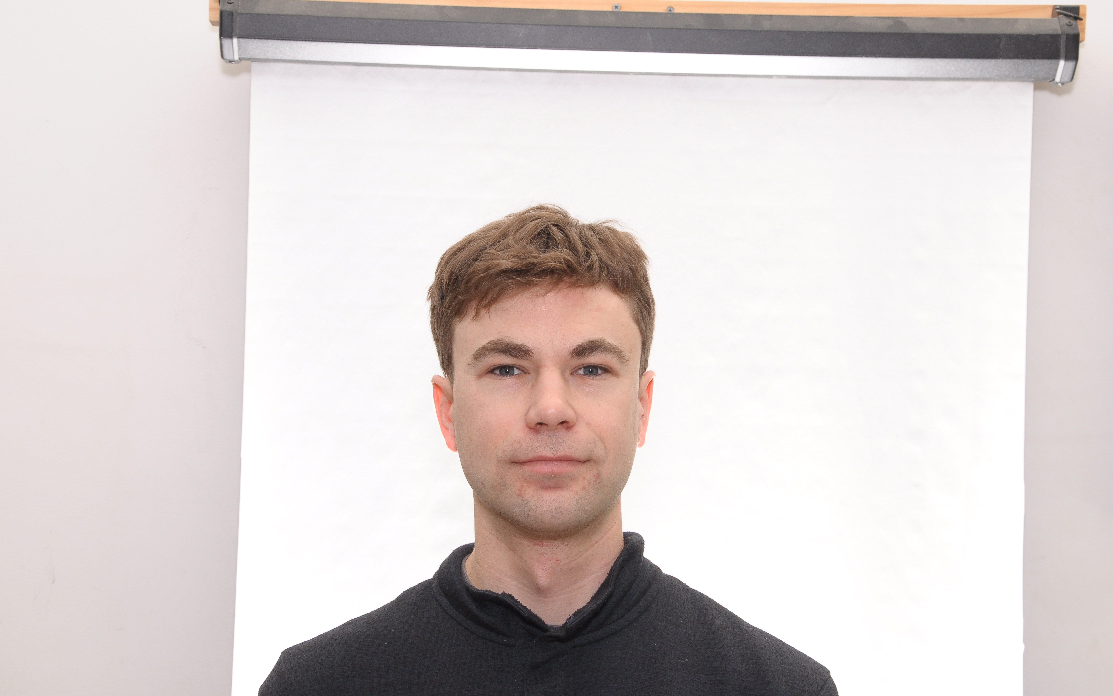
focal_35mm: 89
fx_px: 2700
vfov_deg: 14.7
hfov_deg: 23.3
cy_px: 353
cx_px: 554
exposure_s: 1/160
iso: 400
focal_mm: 58
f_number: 10
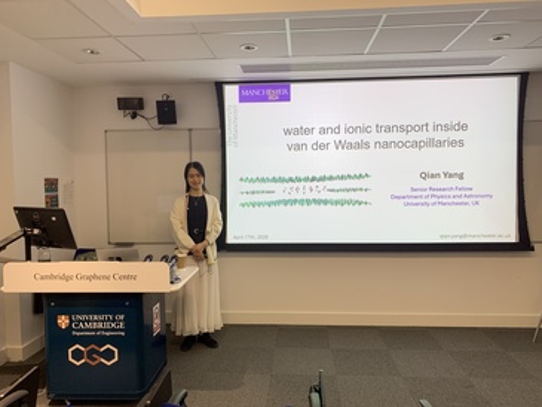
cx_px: 271
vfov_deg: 53.1
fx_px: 407
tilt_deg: -2.7
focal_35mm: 26
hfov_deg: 67.3
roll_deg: +1.4
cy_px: 204
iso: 80
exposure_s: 1/100
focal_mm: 4.25
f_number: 1.8
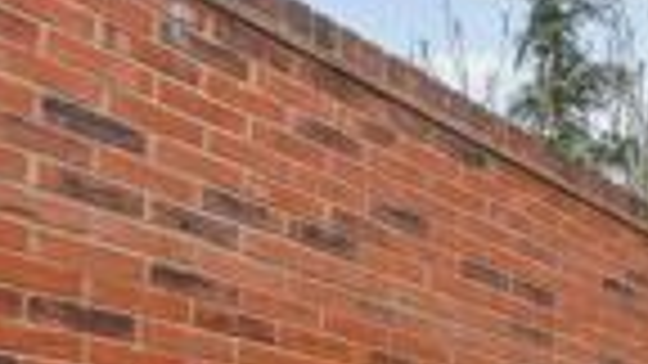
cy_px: 537
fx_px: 893
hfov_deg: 29.1
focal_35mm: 52
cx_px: 914
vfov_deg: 20.1
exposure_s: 1/200
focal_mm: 10
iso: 160
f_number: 8
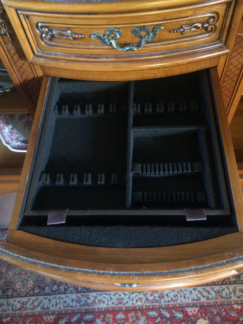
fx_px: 271
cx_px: 122
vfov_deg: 61.7
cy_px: 162
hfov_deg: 48.2
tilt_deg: -58.6
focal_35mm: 29
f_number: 2.2
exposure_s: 1/17
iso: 1000
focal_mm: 4.15
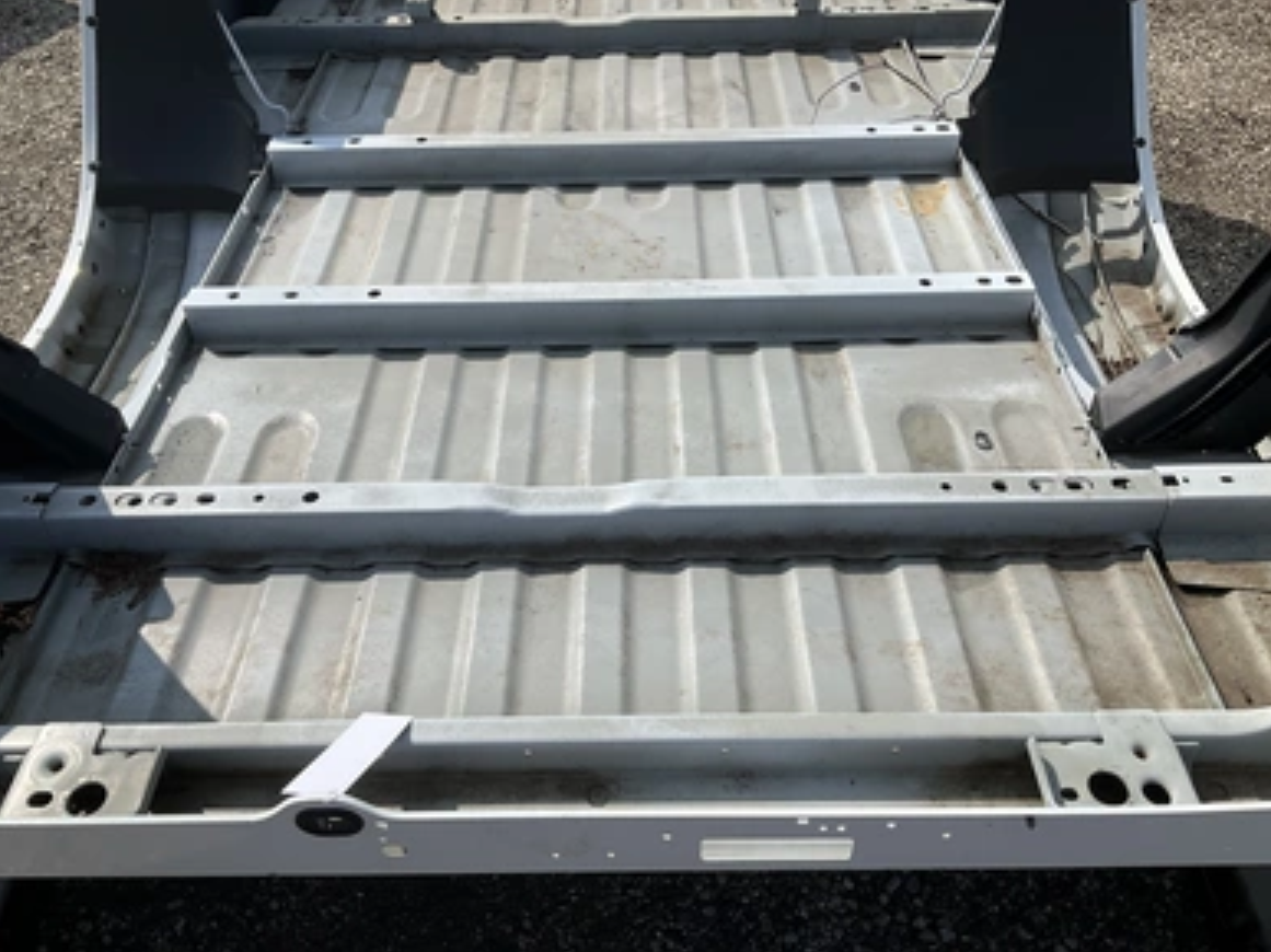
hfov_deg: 60.0
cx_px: 627
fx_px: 1101
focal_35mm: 30
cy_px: 476
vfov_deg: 46.8
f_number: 1.8
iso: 25
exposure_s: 1/2427
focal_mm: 3
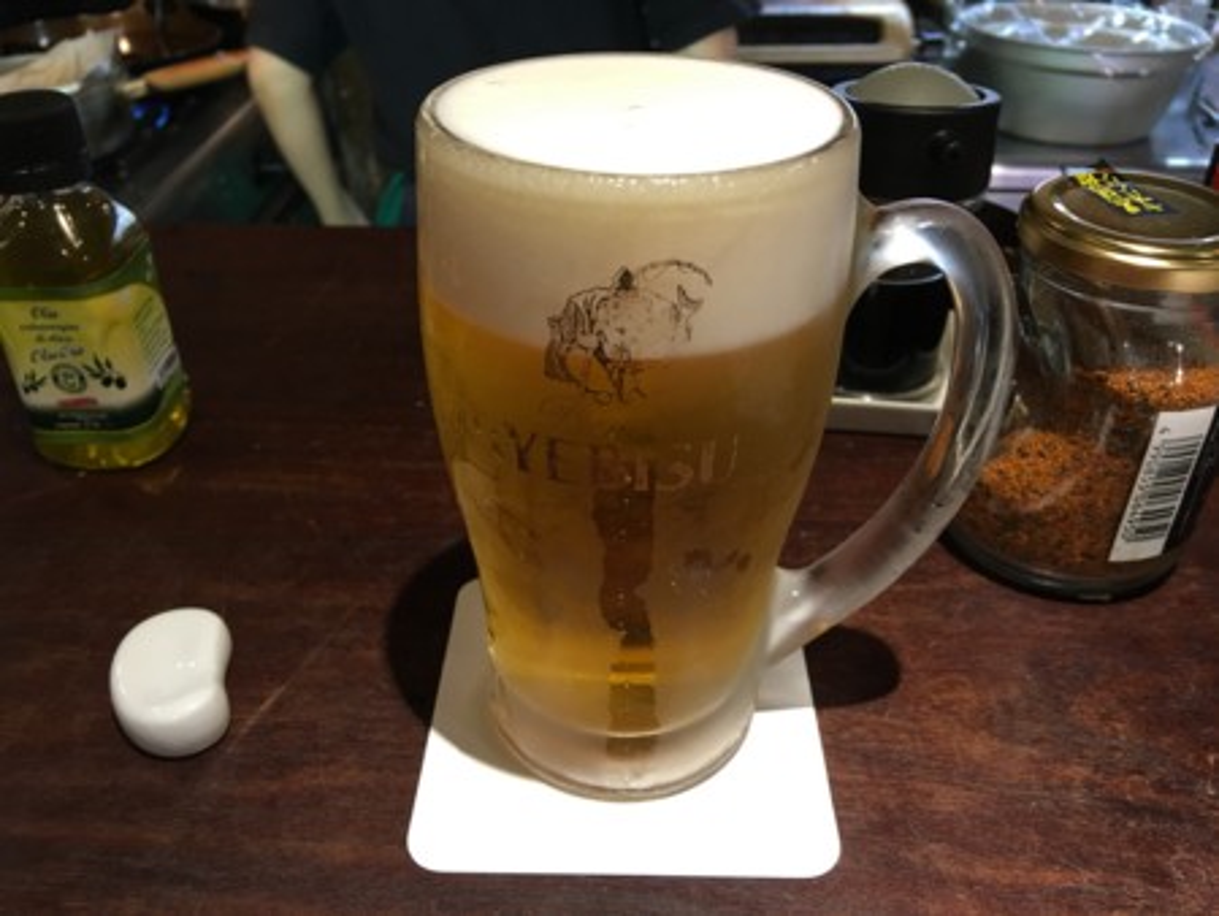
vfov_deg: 48.3
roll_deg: +0.9
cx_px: 610
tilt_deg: -34.3
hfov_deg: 61.6
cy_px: 458
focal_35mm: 29
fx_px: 1022
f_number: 2.2
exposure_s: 1/15
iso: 50
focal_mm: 4.15
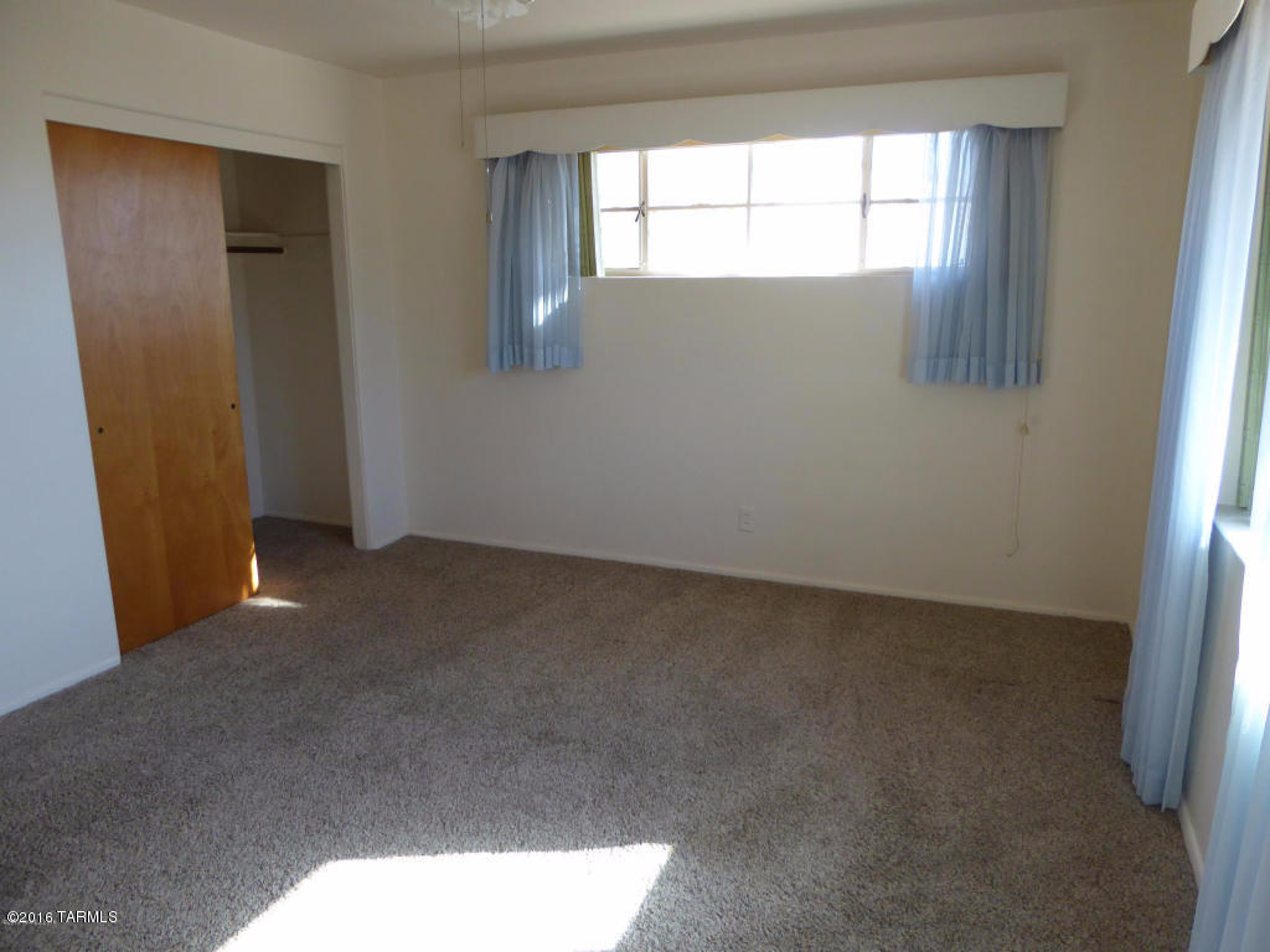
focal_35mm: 25
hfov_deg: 69.4
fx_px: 917
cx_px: 635
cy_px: 476
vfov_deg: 54.9
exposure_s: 1/60
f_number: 3.3
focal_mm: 4.3
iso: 160
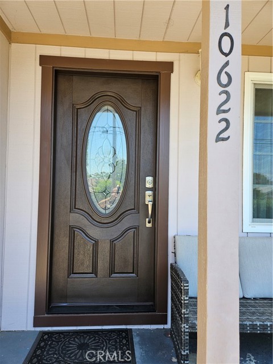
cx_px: 136
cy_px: 182
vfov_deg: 73.9
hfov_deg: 58.9
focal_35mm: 23
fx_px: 242
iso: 25
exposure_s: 1/180
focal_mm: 5.4
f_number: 1.8
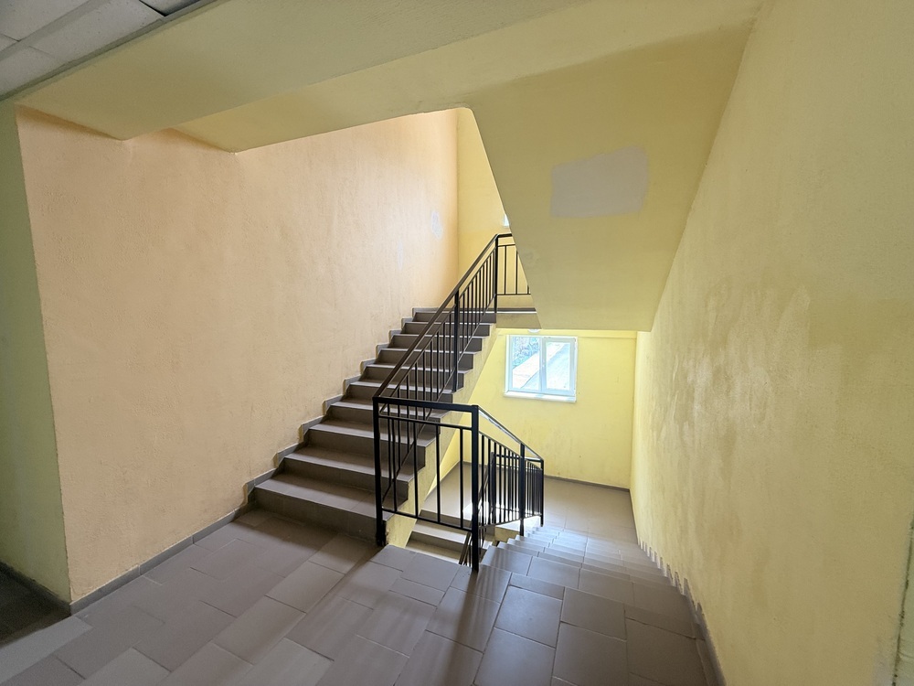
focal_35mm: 14
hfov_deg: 102.1
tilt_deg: -4.6
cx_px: 457
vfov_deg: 85.7
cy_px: 343
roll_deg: -0.3
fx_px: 370
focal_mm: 2.22
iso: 64
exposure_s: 1/100
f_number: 2.2
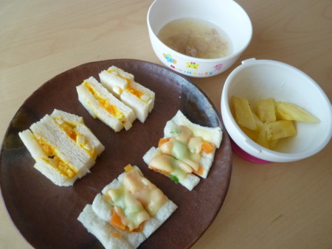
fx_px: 240
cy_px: 124
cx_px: 166
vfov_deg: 54.9
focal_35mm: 25
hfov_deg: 69.4
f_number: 2.8
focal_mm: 4.5
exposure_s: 1/30
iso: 320
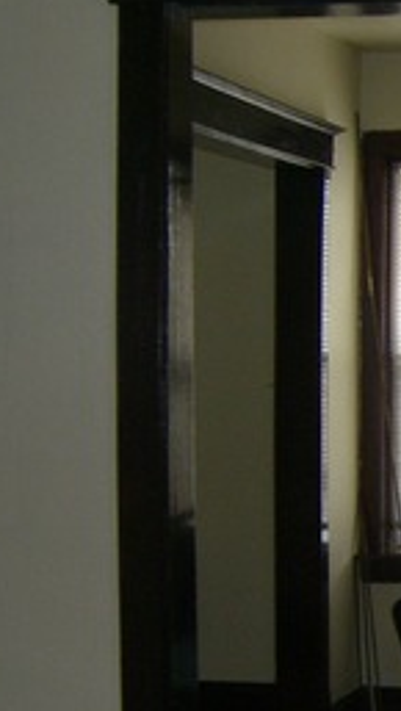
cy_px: 515
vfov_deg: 20.6
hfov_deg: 10.8
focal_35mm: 103
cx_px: 783
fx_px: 1943
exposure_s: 1/60
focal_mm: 6.2
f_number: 2.7
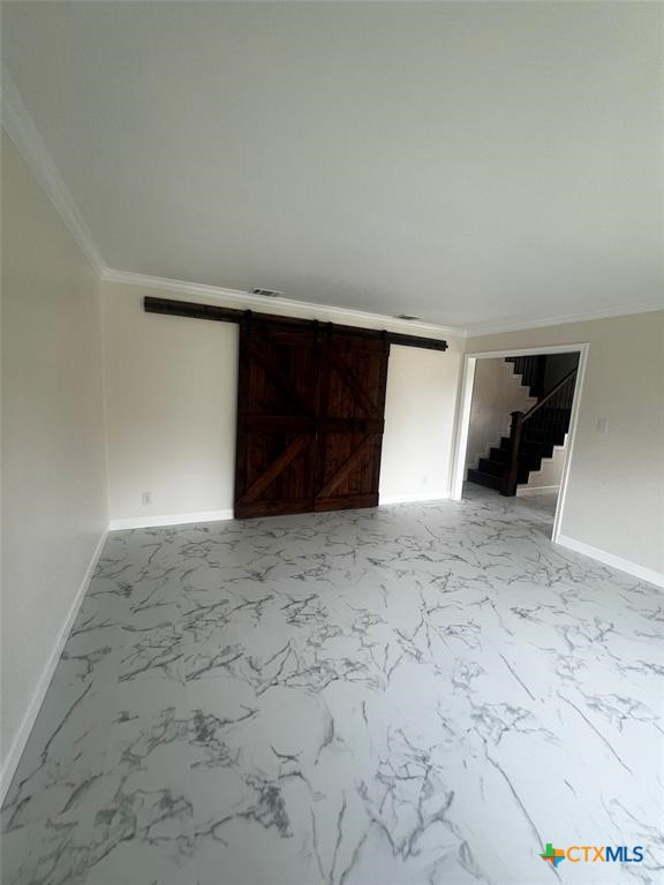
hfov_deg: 89.9
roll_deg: -3.5
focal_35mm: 13
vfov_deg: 106.2
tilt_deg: -7.0
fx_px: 332
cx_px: 332
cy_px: 442
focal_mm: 1.57
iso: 40
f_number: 1.8
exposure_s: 1/99
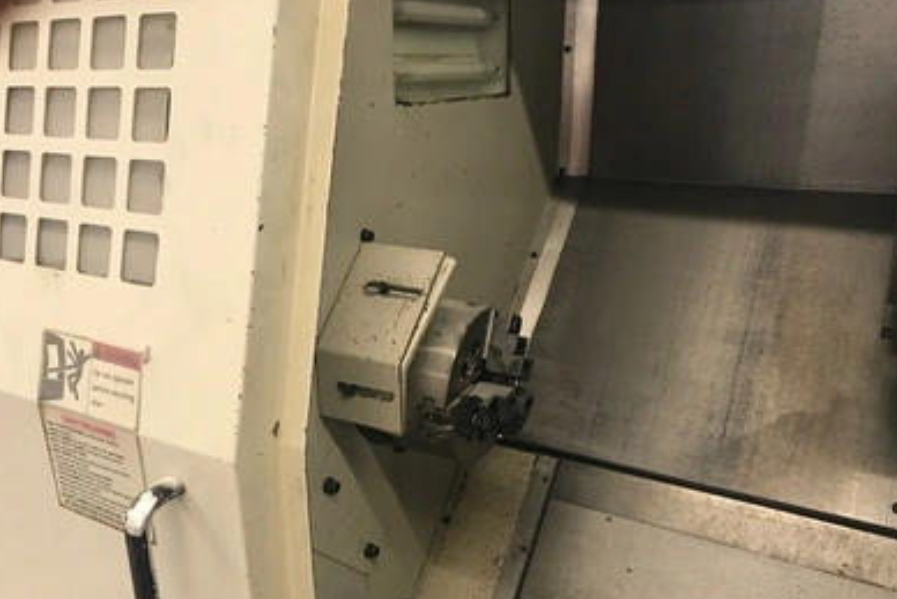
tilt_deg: -21.0
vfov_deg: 43.5
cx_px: 448
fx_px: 748
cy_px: 340
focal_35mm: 30
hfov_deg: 61.9
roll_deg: +0.4
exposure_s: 1/20
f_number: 1.8
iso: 40
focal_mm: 3.99
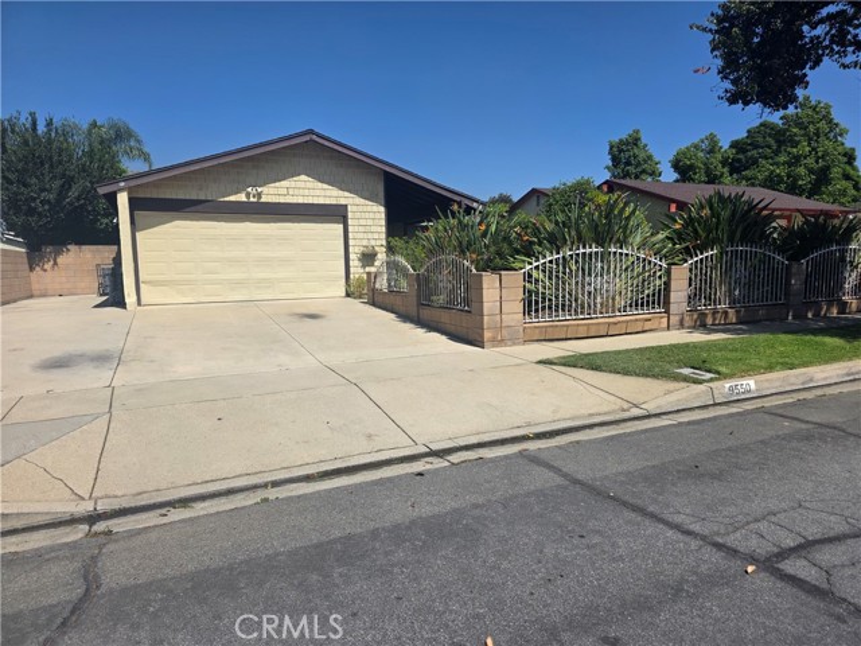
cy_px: 323
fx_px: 572
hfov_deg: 73.9
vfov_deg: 58.9
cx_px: 430
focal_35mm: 23
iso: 64
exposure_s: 1/7944
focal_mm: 6.3
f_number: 1.7
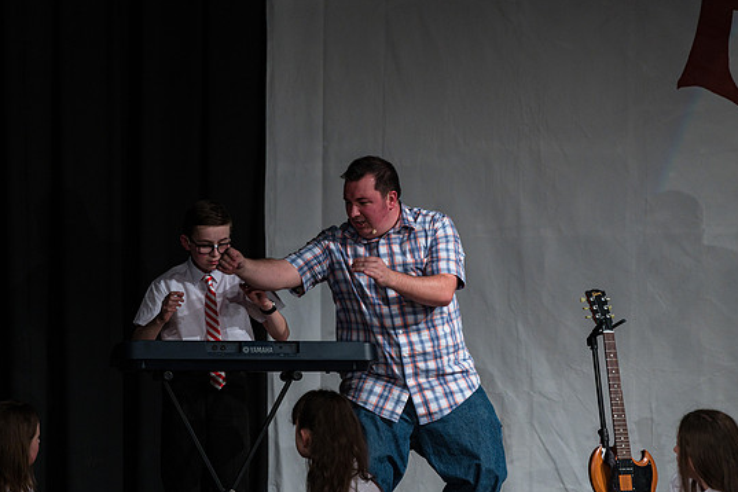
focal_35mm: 216
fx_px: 4428
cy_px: 249
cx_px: 386
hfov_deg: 9.5
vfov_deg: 6.4
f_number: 4
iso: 1250
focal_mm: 200
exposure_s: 1/320
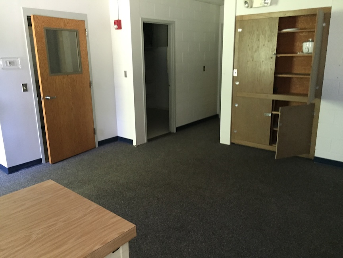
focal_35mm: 29
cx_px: 172
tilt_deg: -14.5
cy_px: 129
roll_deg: -1.0
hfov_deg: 61.7
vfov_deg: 48.2
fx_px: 287
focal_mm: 4.15
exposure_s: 1/15
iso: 250
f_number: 2.2
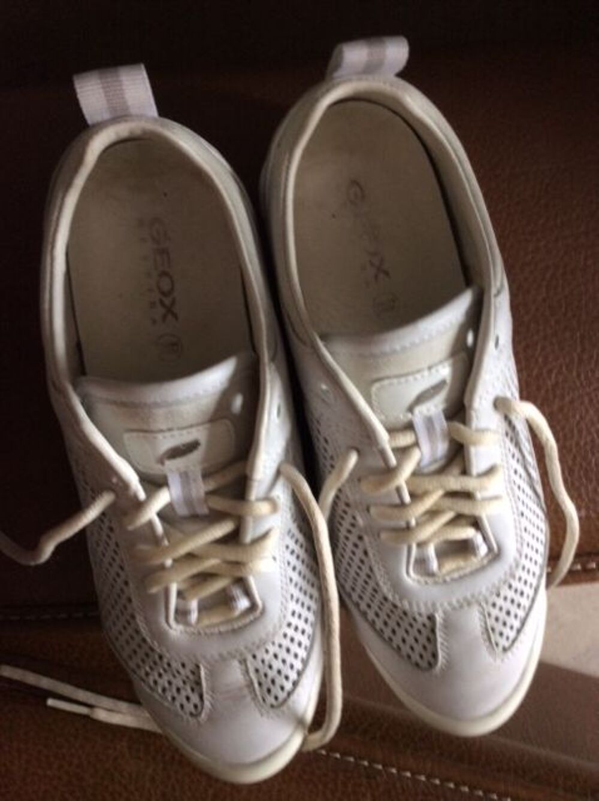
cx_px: 300
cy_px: 400
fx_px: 740
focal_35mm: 32
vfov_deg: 56.9
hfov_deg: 44.1
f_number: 2.4
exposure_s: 1/25
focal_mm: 3.3
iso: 50
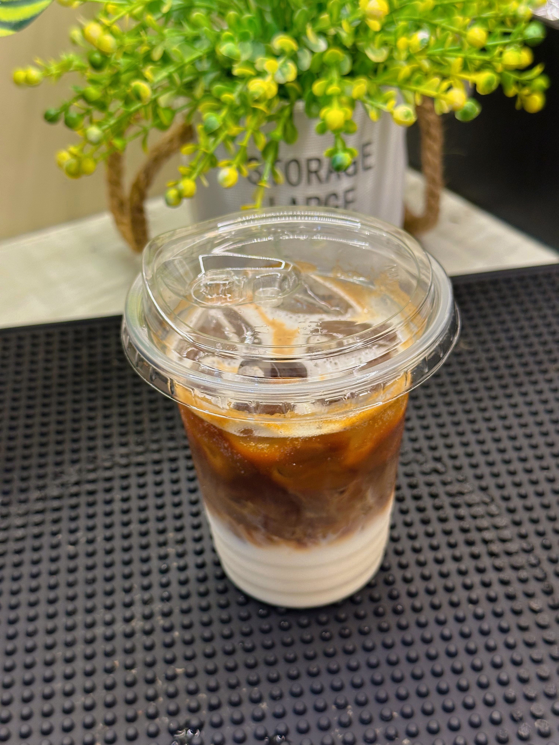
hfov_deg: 30.3
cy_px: 372
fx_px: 1034
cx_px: 280
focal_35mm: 48
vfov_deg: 39.7
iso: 100
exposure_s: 1/59
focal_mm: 6.86
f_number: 1.78
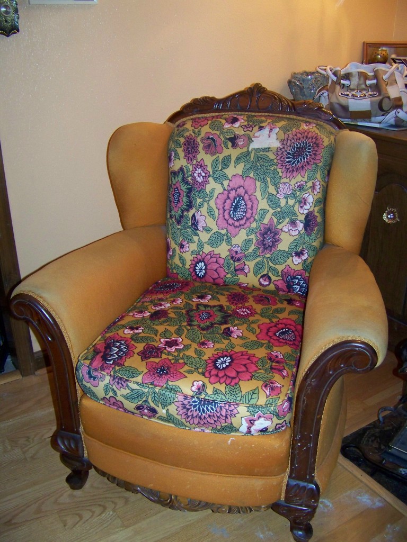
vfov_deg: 51.4
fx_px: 564
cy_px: 271
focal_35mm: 36
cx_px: 204
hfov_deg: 39.7
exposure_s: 1/30
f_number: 2.8
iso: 200
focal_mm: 5.85
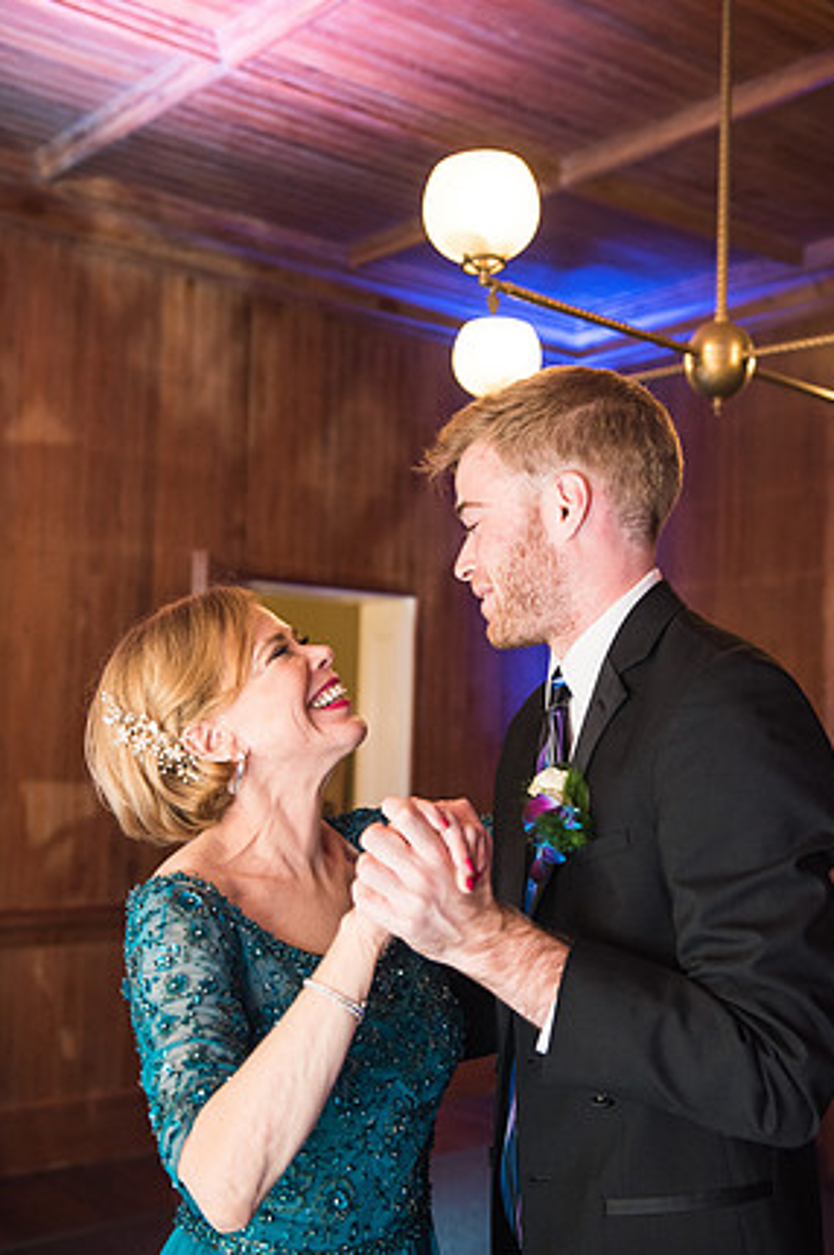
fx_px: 1531
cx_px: 429
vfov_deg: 44.5
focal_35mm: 44
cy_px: 636
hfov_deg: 30.5
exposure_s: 1/100
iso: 900
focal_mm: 42
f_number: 3.2
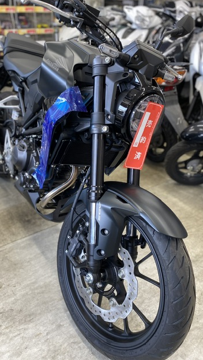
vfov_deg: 66.0
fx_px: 277
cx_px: 83
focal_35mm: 29
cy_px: 176
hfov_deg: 40.1
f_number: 1.8
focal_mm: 4.25
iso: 100
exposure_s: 1/100
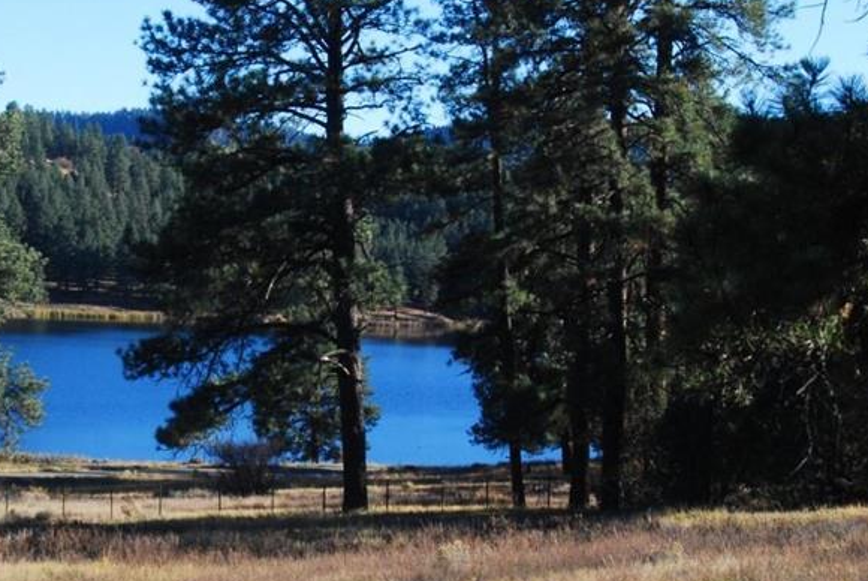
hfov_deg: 19.1
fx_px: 2558
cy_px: 300
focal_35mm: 106
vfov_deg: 12.9
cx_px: 196
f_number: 9
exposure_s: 1/320
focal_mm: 40
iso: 400
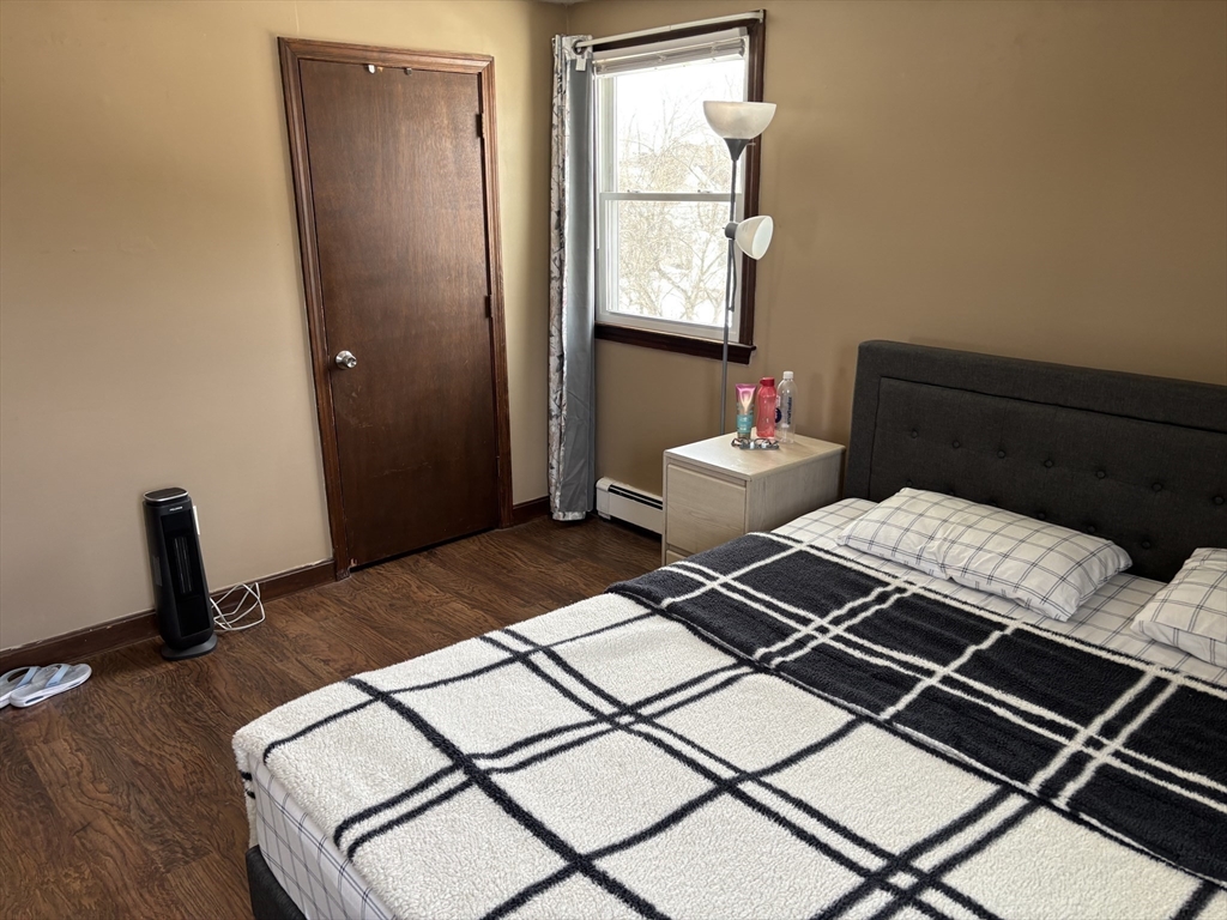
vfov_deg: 53.1
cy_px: 460
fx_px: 922
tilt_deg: -15.5
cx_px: 614
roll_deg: -0.5
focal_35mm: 26
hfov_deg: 67.3
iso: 80
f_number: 1.6
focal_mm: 5.96
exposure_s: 1/60
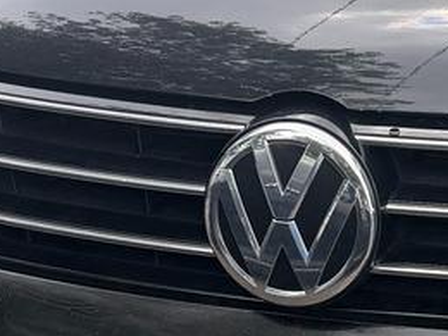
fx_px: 1527
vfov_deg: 12.5
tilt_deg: -24.2
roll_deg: +3.5
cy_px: 65
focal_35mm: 118
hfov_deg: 15.7
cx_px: 622
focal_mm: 6.76
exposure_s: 1/967
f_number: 1.78
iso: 80
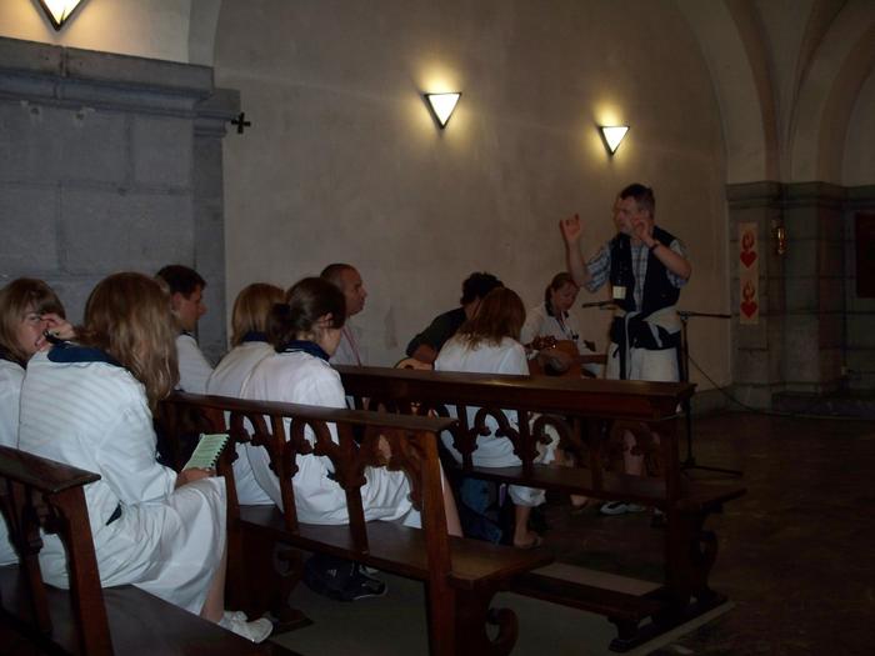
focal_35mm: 37
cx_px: 438
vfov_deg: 38.7
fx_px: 935
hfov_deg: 50.1
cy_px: 328
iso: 200
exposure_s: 1/30
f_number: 3.4
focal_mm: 7.9
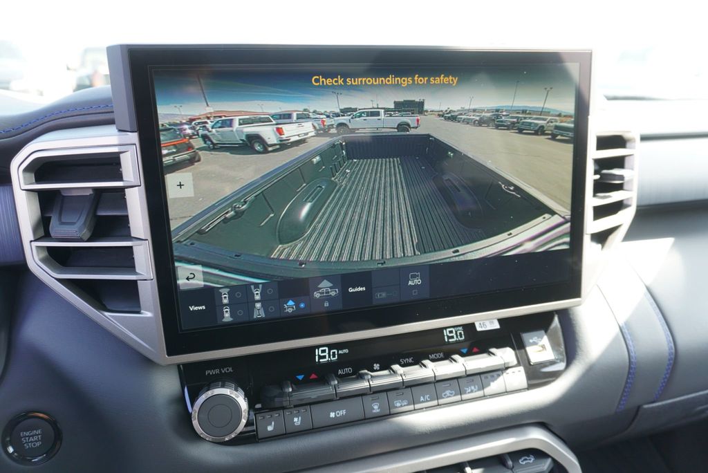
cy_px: 236
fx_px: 472
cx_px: 354
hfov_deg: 73.7
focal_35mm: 24
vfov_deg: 53.2
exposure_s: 1/60
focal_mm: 16
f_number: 4
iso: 200
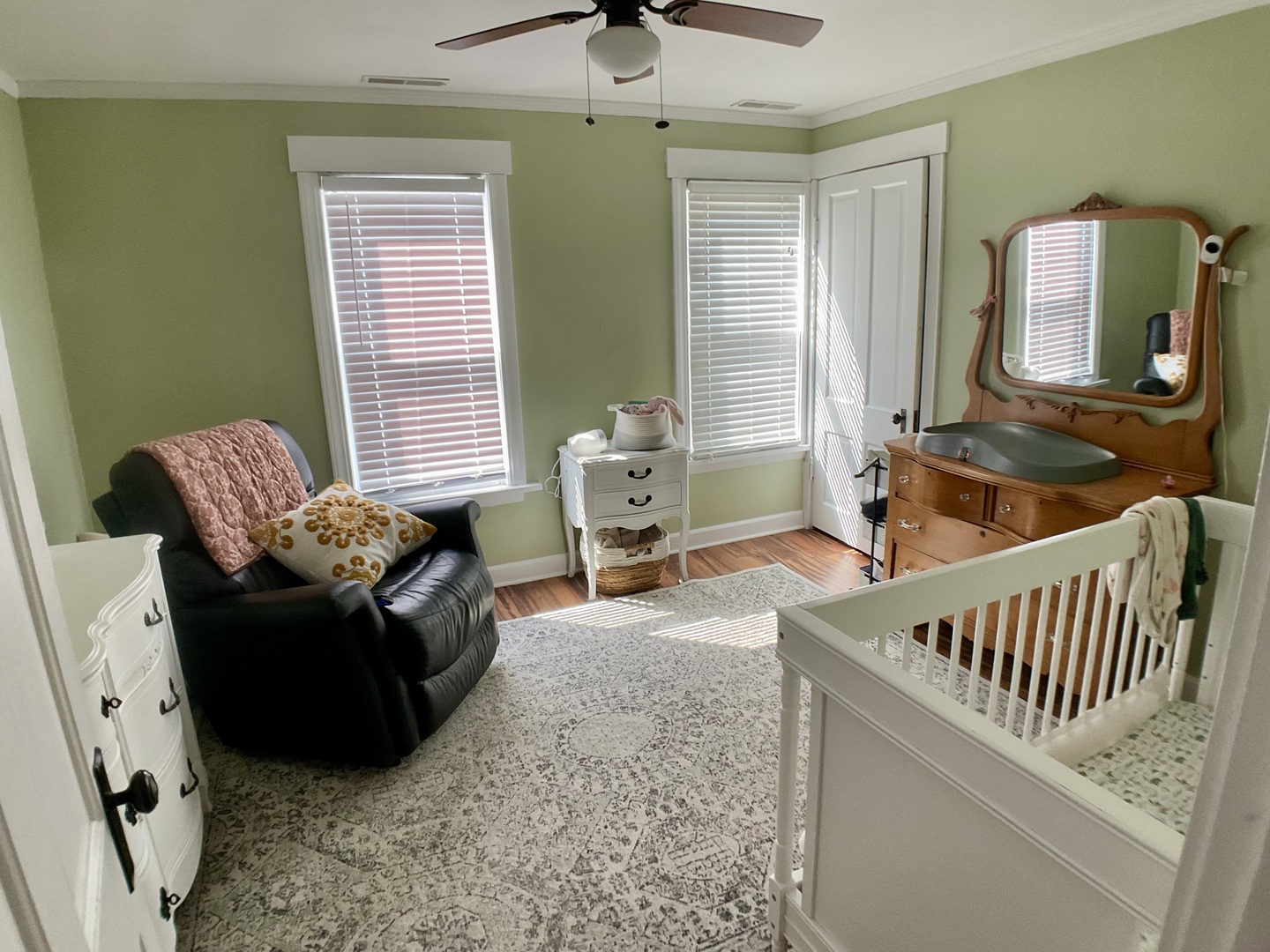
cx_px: 635
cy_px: 476
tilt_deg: -13.6
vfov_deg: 48.2
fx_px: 1064
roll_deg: +1.0
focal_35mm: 29
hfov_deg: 61.7
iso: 64
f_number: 1.8
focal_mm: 3
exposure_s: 1/60
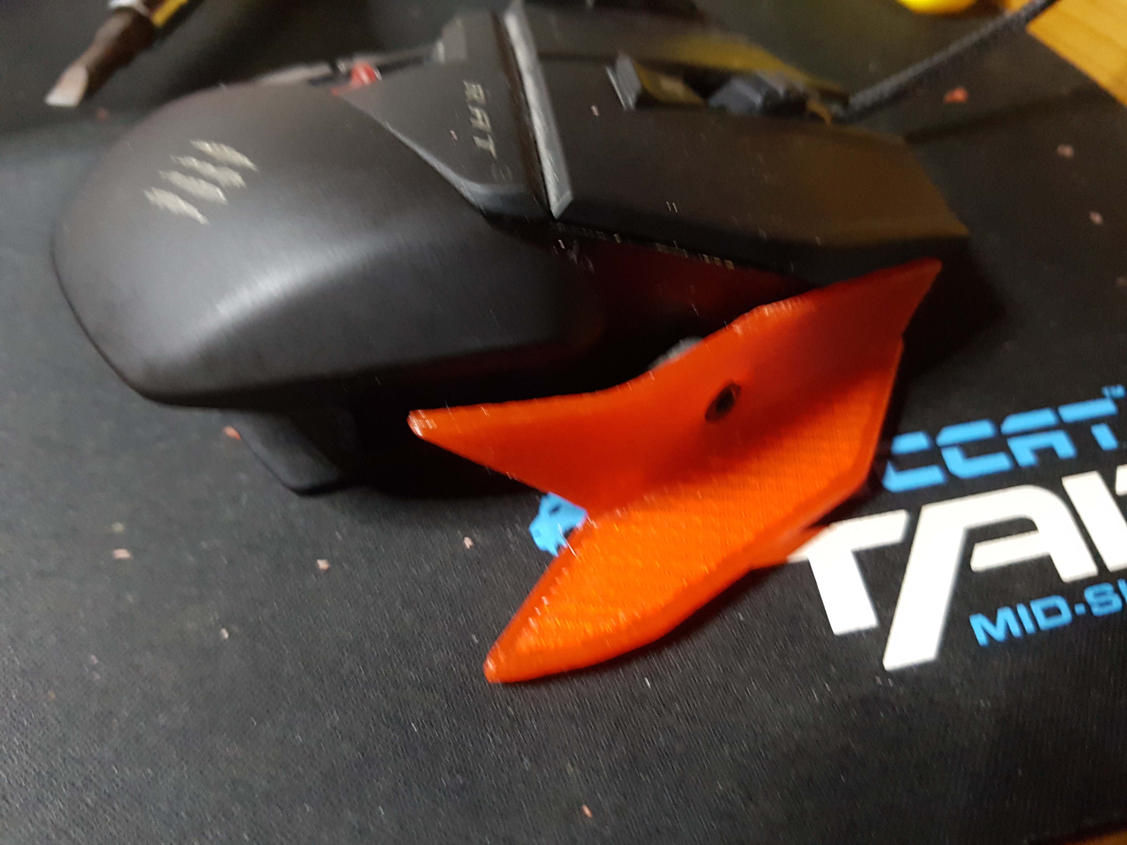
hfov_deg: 67.3
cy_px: 422
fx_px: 846
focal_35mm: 26
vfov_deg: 53.1
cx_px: 564
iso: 500
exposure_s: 1/10
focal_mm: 4.2
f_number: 1.7
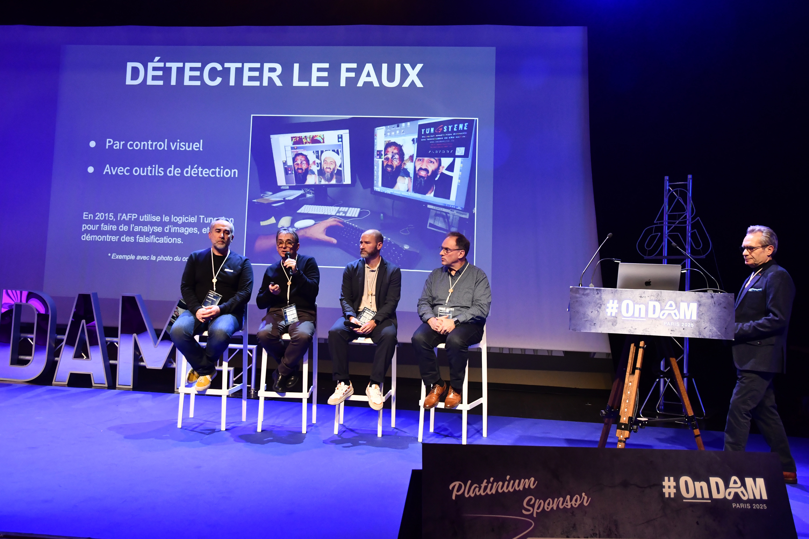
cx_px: 404
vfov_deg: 40.0
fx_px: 742
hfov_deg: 57.2
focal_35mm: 33
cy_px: 270
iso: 1600
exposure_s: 1/100
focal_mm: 22
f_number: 5
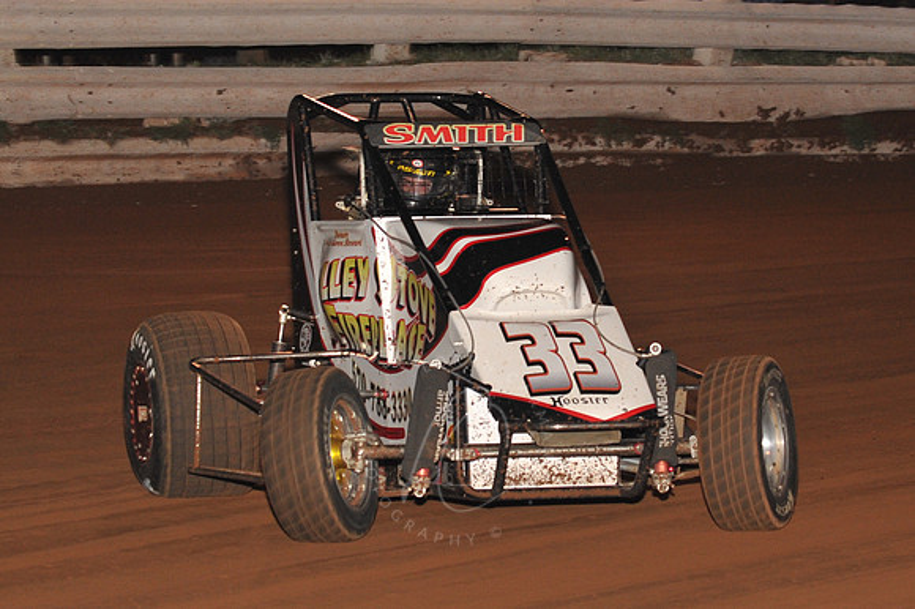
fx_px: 3175
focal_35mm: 125
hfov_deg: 16.4
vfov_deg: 11.0
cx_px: 458
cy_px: 304
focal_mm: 125
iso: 1600
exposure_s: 1/320
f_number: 6.3
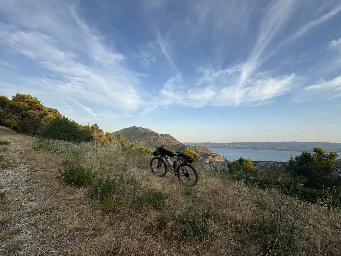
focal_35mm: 14
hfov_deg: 102.1
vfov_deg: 85.7
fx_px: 138
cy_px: 128
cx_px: 170
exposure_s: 1/858
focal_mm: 2.22
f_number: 2.2
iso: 50
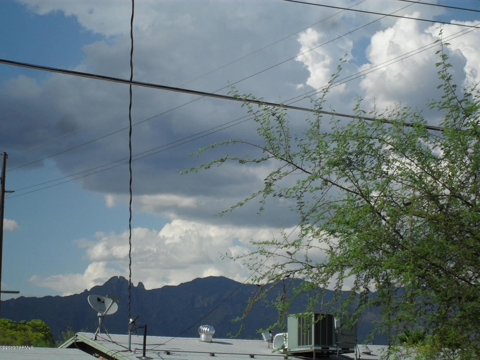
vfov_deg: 14.1
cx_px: 240
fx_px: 1456
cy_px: 180
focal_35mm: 105
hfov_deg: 18.7
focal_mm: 18.6
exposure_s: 1/750
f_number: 5.2
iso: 100
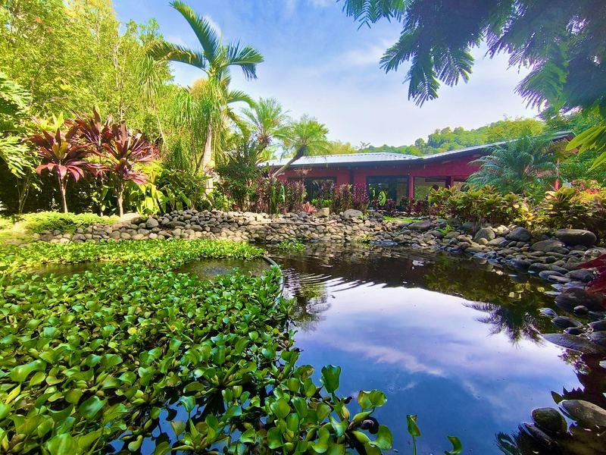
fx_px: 280
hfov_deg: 94.5
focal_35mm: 16
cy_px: 228
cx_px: 303
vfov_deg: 78.1
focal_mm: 1.65
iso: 50
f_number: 2.2
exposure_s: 1/563
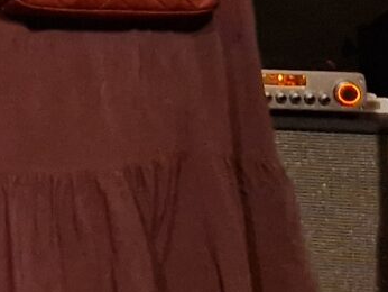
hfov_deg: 9.7
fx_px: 1907
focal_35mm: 170
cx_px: -667
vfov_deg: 8.4
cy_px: -259
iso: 400
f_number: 1.8
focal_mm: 5.4
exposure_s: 1/100
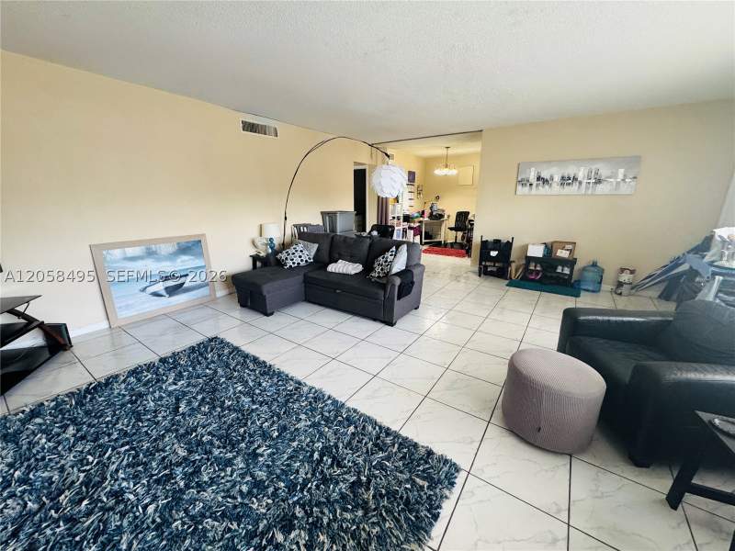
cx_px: 368
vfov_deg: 85.7
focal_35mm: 14
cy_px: 276
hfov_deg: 102.1
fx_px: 297
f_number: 2.2
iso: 400
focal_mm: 2.22
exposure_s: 1/60
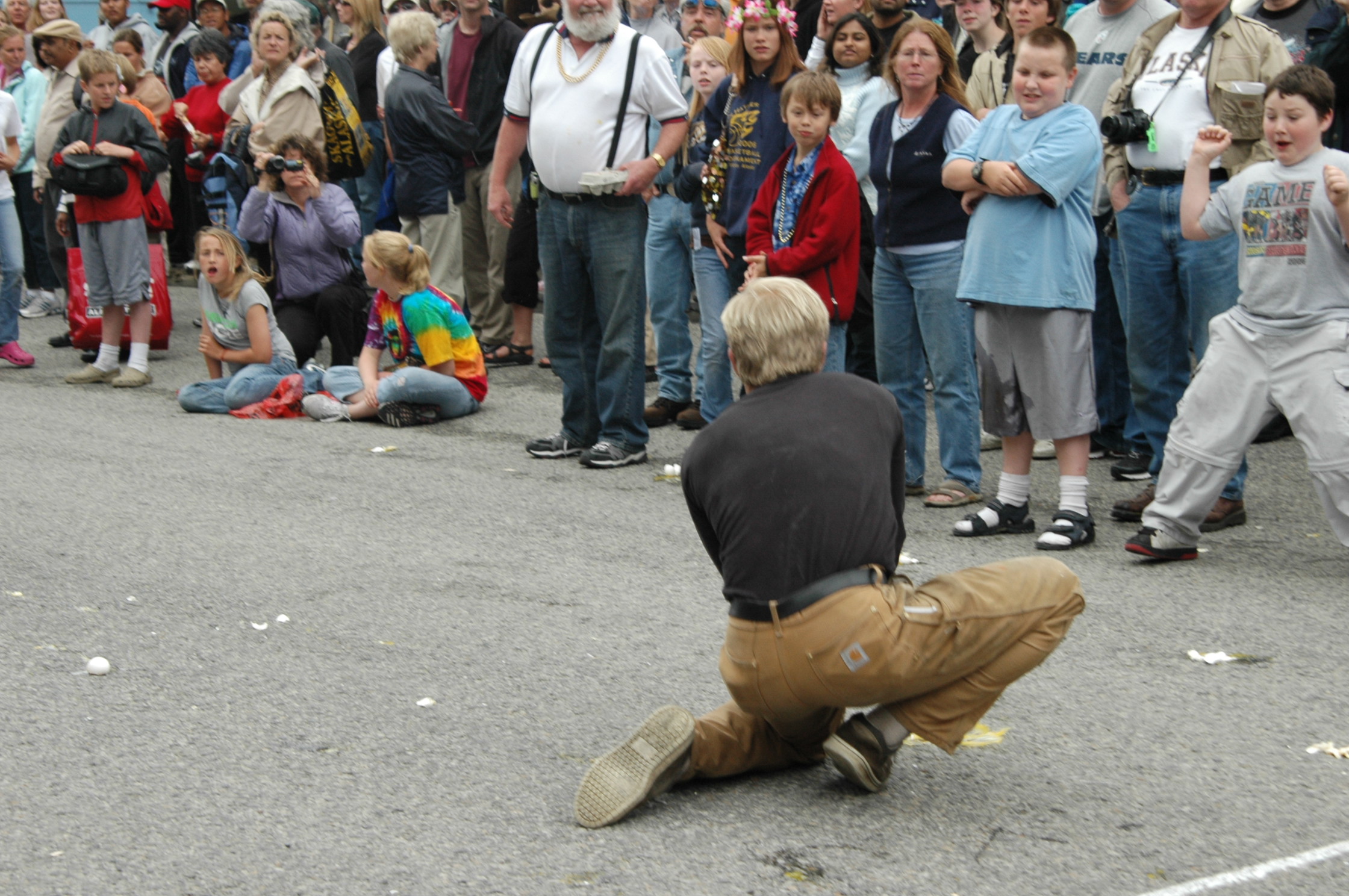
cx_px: 674
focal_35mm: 75
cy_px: 448
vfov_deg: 18.1
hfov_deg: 27.0
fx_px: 2807
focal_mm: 50
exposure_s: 1/250
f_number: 8
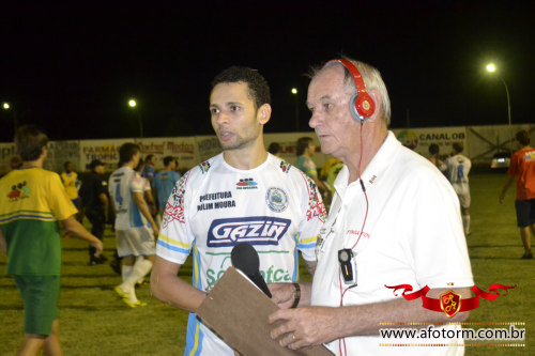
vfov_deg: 22.6
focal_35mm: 60
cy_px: 178
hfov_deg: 33.4
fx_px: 891
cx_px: 268
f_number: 4.5
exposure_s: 1/60
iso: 3200
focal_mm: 40
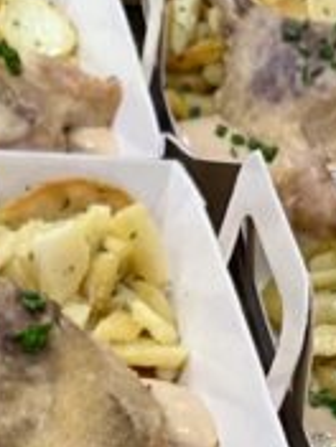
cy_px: 737
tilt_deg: -49.5
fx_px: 1527
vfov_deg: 15.0
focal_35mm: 118
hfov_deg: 12.3
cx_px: -46
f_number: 1.6
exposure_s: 1/50
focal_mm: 5.1
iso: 160
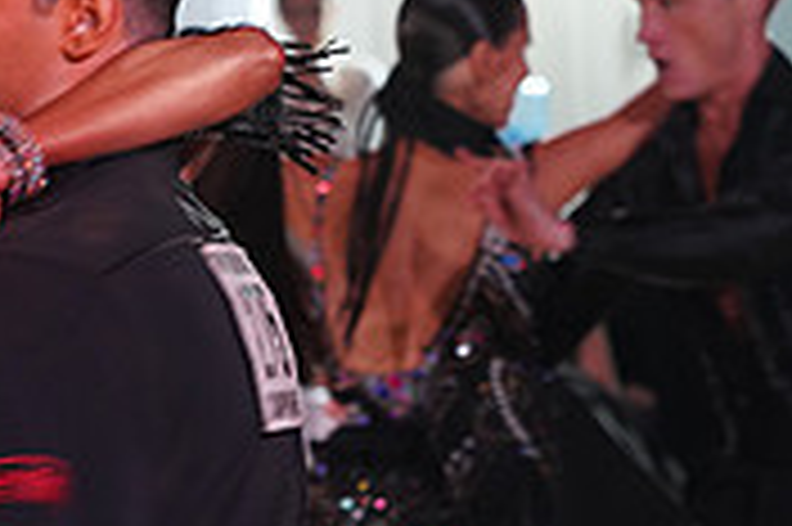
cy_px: 713
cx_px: -508
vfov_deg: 3.9
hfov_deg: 5.9
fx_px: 7627
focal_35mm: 347
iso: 1600
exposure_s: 1/160
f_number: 5.6
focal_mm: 105
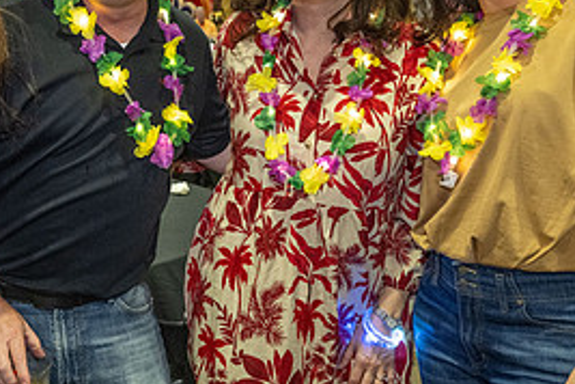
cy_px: 146
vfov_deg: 26.4
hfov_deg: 38.2
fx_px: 815
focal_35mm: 51
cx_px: 166
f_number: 4
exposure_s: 1/125
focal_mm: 23.5
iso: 5000
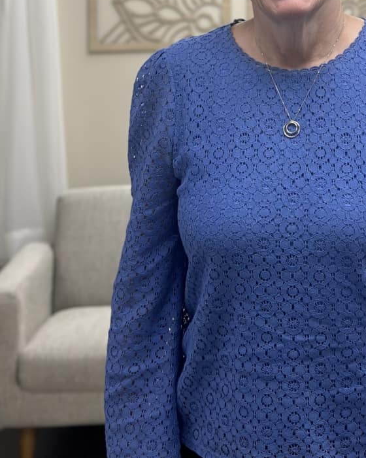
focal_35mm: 107
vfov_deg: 17.3
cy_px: -62
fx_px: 1450
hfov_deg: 14.3
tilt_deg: +1.8
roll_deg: +0.5
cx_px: 324
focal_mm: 6.86
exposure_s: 1/180
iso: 80
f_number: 1.78
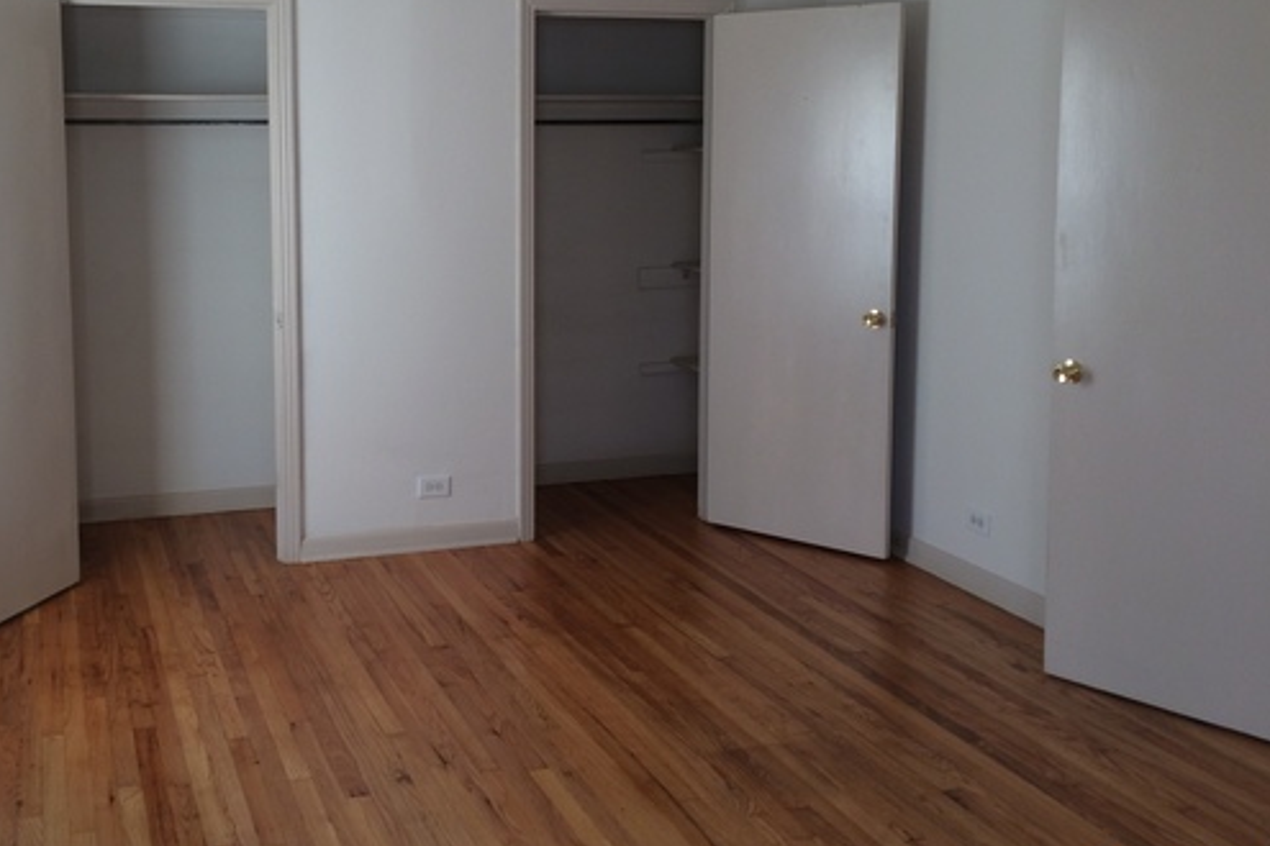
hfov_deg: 49.0
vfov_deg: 34.0
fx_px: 1376
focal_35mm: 39
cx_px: 464
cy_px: 295
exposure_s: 1/60
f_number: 2.2
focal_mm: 4.15
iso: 50
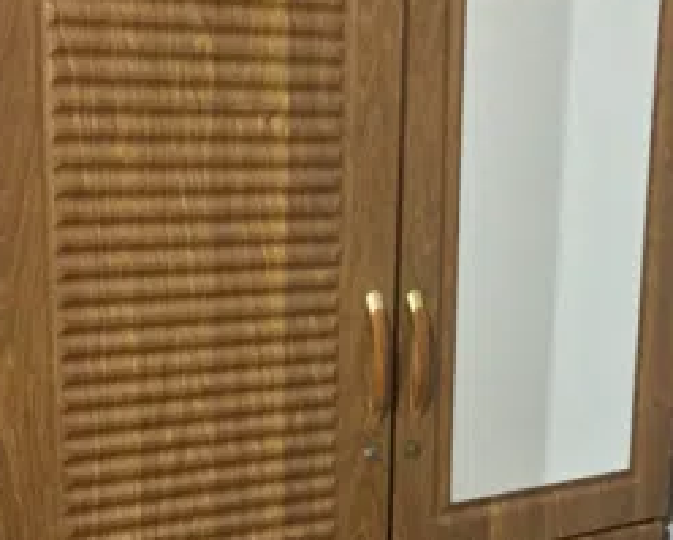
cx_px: 480
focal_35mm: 65
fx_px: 1296
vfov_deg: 23.4
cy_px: 360
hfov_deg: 28.8
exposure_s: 1/17
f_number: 2.4
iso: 320
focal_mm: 3.3
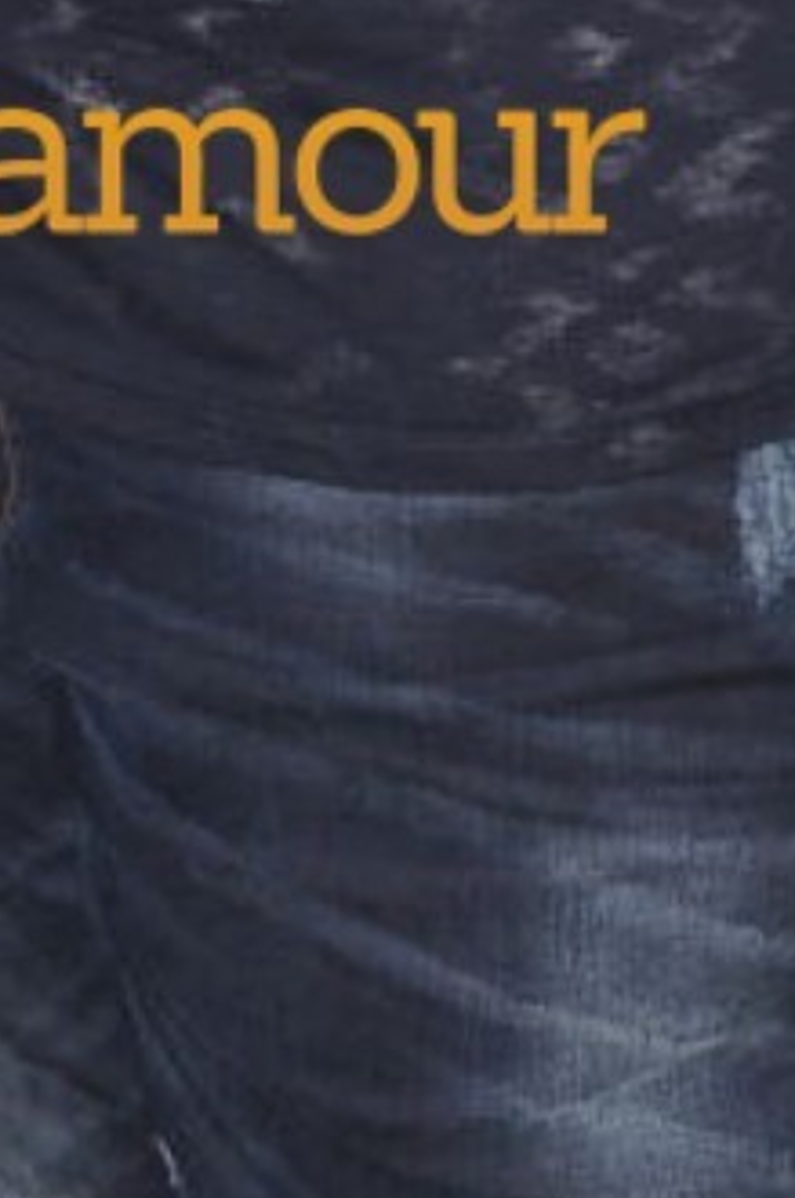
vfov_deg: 9.0
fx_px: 7277
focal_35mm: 219
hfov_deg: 6.2
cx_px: -160
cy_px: -922
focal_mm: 32
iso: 640
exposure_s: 1/60
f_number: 9
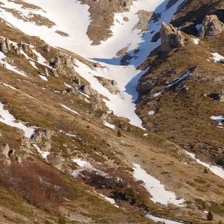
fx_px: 1377
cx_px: 35
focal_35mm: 188
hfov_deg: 9.3
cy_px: 108
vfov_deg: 9.3
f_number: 9
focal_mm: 55
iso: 200
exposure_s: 1/320
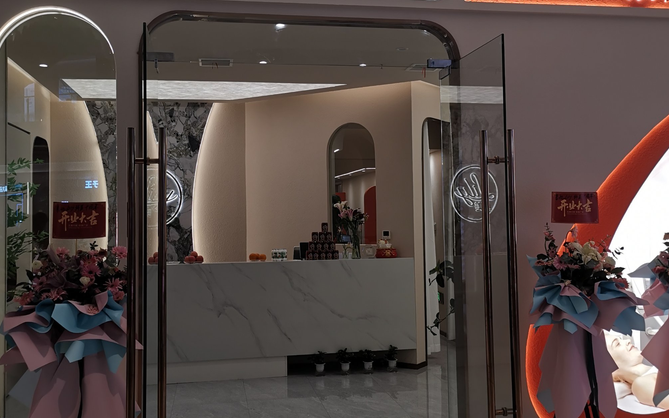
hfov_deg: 50.4
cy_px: 183
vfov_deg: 32.7
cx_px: 336
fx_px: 711
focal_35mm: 39
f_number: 1.8
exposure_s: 1/116
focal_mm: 4.75
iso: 50
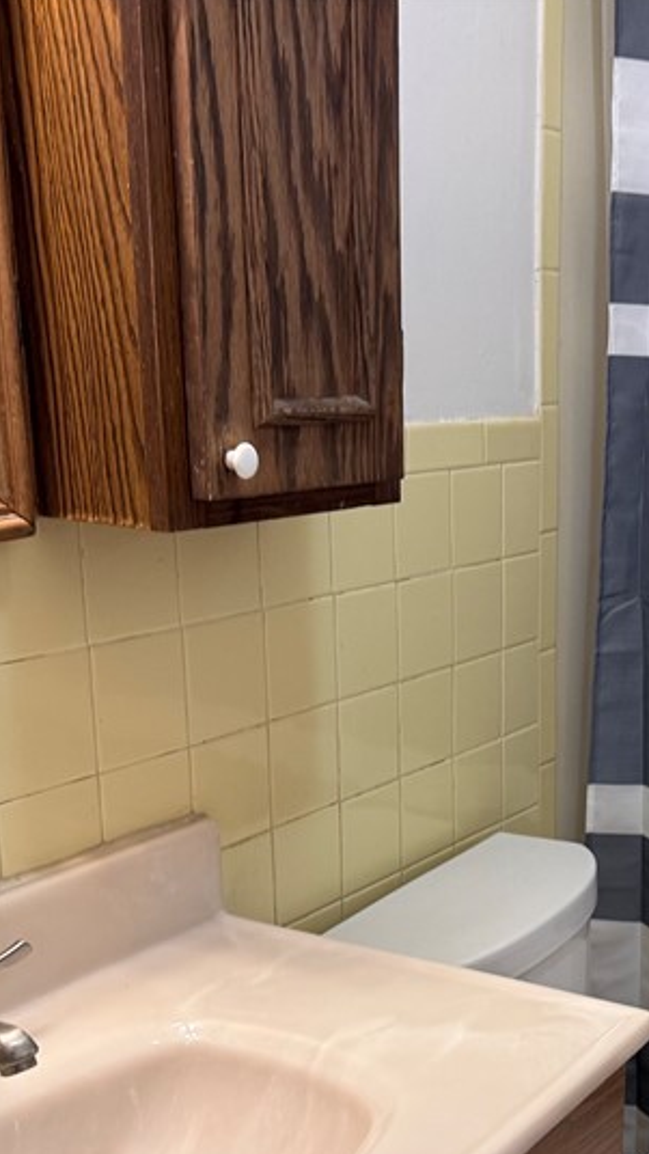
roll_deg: -2.7
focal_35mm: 50
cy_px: 820
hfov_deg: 23.2
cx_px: 617
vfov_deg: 40.5
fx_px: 1529
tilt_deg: -19.0
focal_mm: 6.76
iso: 200
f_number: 1.78
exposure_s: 1/60
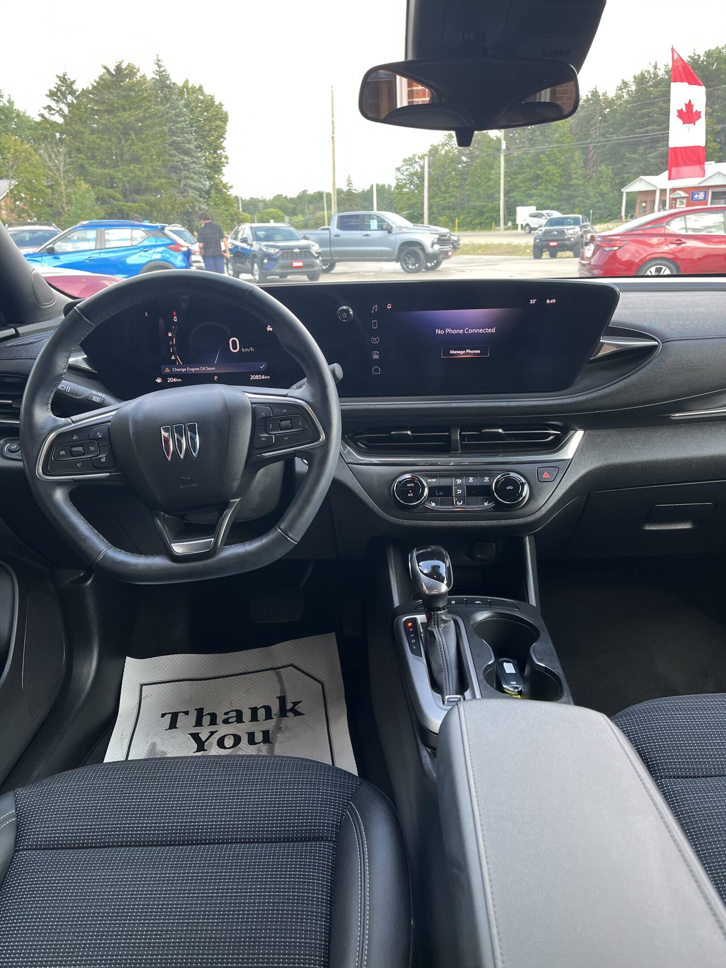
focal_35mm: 26
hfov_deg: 53.1
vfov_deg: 67.3
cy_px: 484
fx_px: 727
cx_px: 363
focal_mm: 5.1
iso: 50
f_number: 1.6
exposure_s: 1/122
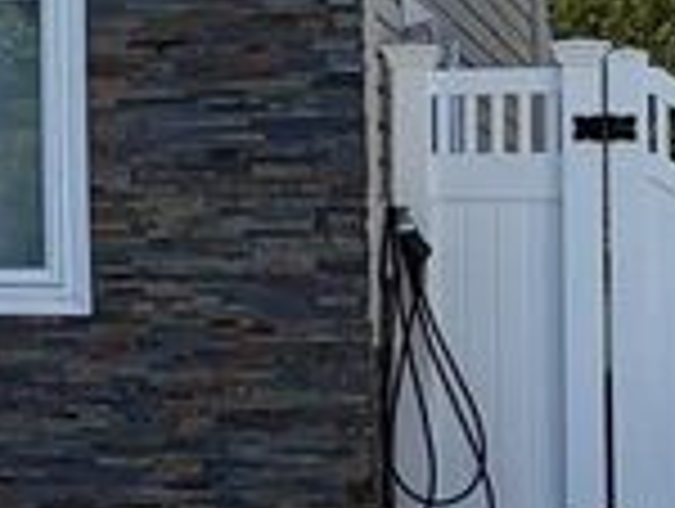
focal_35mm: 177
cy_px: 27
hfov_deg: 9.9
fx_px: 3457
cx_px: -882
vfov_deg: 8.4
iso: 50
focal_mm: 5.96
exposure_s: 1/2747
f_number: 1.6
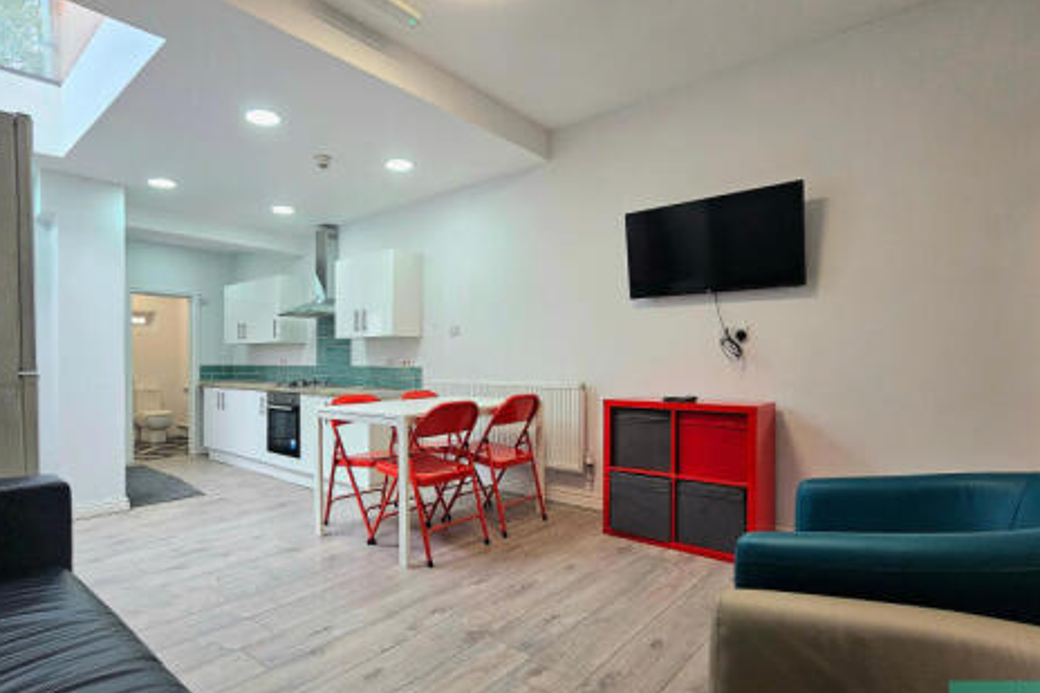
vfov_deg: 70.4
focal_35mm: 17
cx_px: 443
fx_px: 491
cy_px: 362
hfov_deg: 92.6
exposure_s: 1/100
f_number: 2.2
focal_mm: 2.2
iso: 100
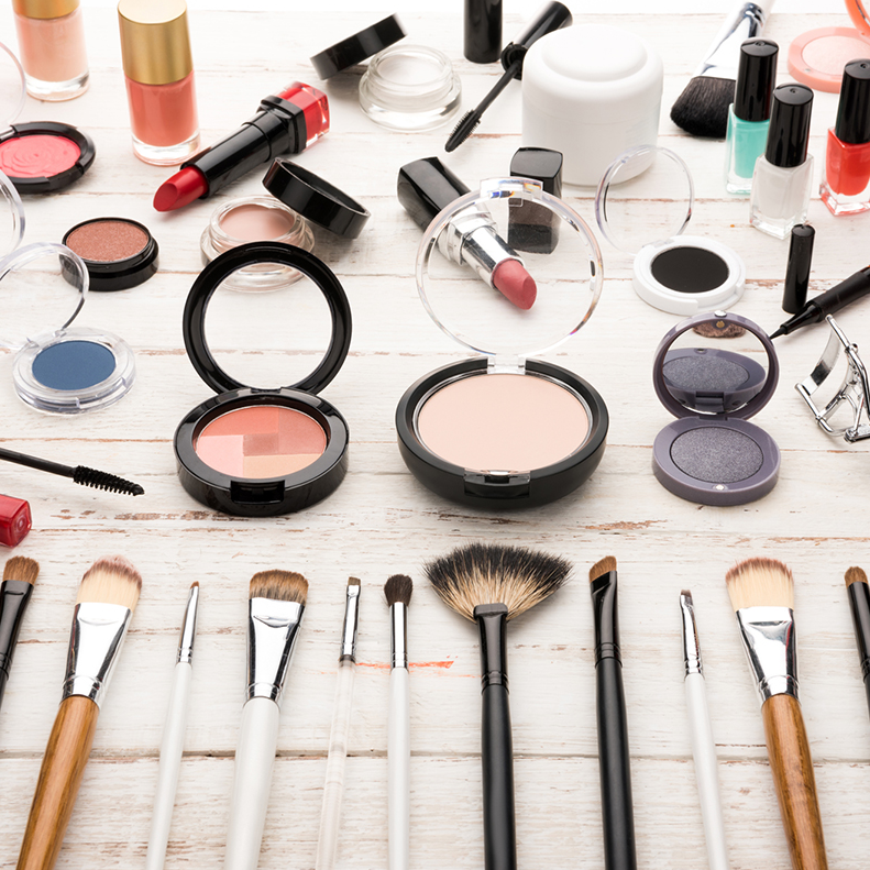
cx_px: 497
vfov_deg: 21.7
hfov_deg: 21.6
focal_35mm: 80
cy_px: 436
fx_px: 2275
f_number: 22
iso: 64
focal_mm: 62
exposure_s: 1/160
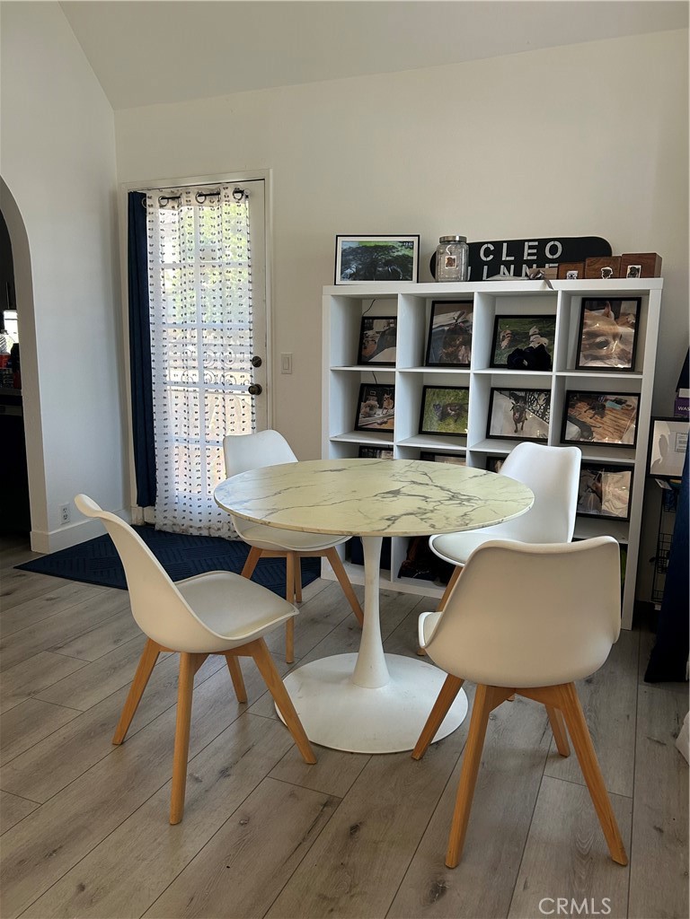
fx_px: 691
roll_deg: -0.7
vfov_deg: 67.3
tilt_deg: -10.5
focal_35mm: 26
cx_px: 345
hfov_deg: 53.1
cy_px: 460
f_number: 1.5
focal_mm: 5.7
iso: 125
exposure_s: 1/120
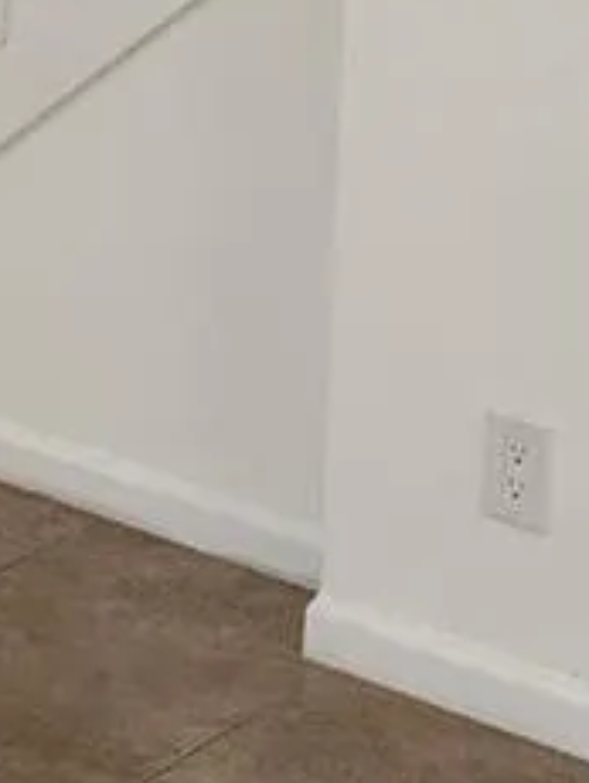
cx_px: 123
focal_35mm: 125
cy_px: -167
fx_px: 2831
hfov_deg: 11.8
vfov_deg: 15.2
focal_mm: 6.86
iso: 100
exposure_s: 1/120
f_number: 1.78
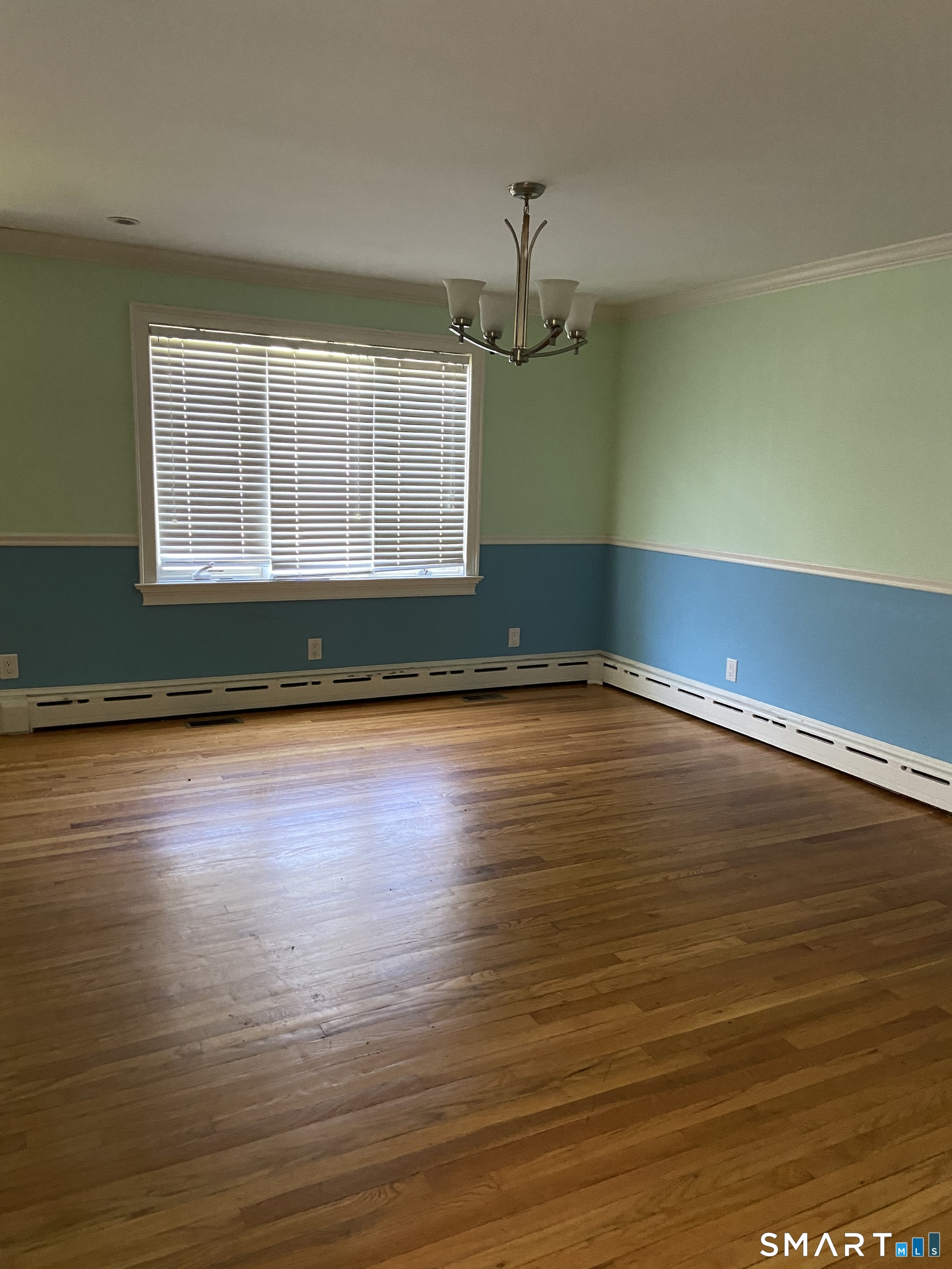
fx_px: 953
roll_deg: -1.9
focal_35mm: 26
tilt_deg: -8.9
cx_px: 476
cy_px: 634
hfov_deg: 53.1
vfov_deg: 67.3
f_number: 1.8
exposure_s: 1/40
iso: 400
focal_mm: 4.25
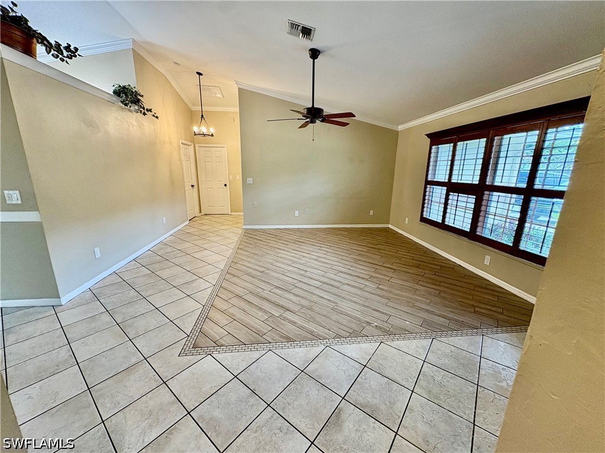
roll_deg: -0.1
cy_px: 226
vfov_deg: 85.7
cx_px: 302
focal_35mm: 14
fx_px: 245
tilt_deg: -13.0
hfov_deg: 102.1
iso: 125
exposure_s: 1/60
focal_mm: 2.22
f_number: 2.2
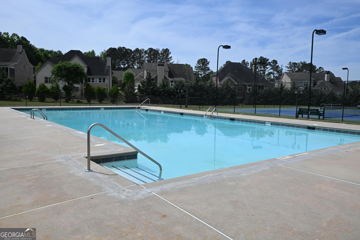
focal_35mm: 30
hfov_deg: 61.9
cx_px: 180
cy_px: 120
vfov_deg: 43.6
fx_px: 300
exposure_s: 1/500
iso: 100
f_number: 8
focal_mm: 20
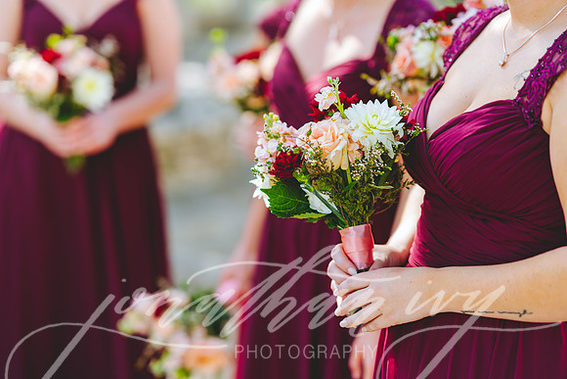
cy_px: 190
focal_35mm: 85
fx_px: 1339
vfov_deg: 16.1
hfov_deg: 23.9
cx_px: 284
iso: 100
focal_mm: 85
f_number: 2
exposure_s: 1/125
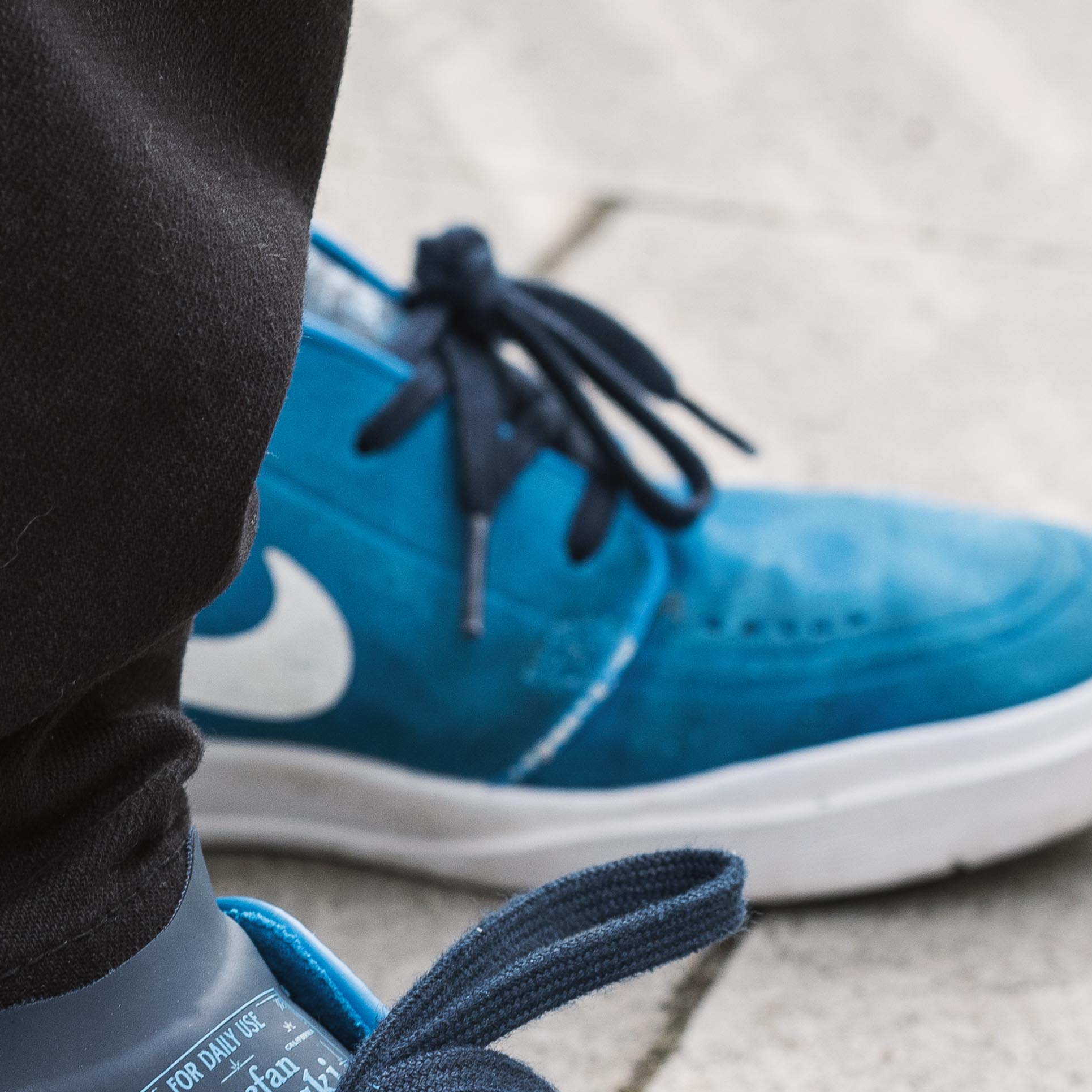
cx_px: 344
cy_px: 642
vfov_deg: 10.8
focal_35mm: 162
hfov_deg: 10.8
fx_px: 5782
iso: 250
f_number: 6.3
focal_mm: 50
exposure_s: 1/320
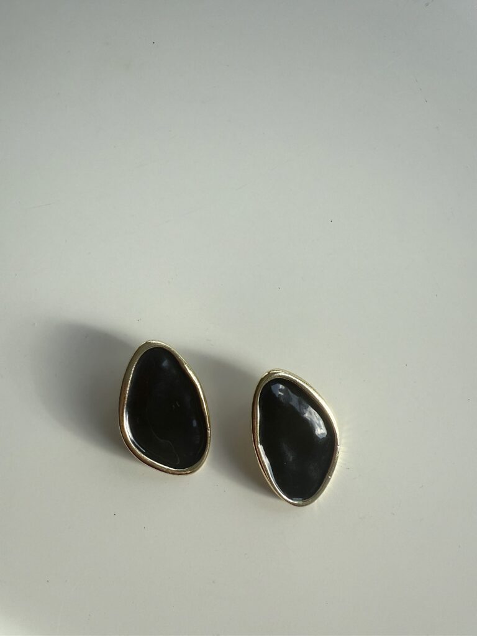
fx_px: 441
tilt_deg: -82.0
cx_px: 238
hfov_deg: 56.8
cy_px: 318
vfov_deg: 71.6
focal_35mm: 24
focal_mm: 2.22
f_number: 2.2
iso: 40
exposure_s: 1/309
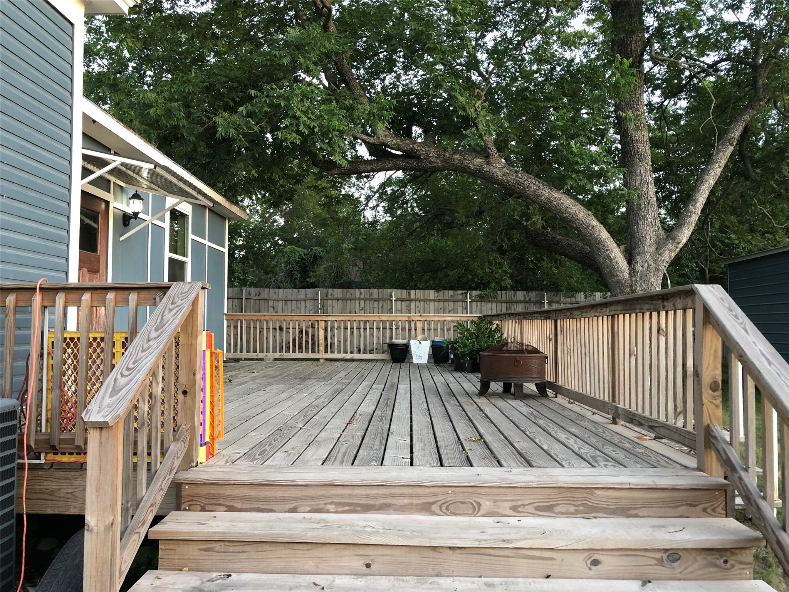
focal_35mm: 28
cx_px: 394
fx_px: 638
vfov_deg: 49.7
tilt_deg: +0.7
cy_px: 296
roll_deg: +0.0
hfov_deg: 63.4
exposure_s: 1/17
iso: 40
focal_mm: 3.99
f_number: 1.8
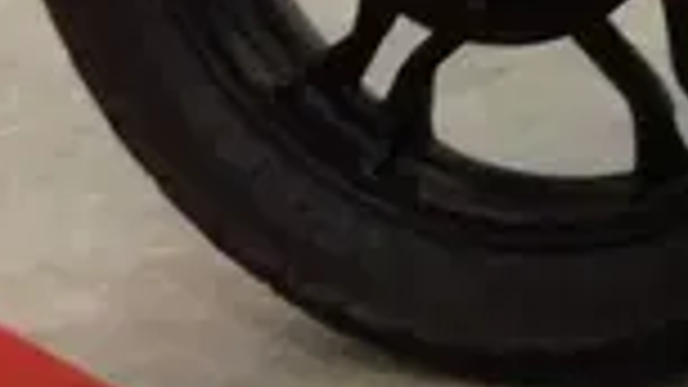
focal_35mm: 282
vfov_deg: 4.2
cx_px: 2086
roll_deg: -0.6
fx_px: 5144
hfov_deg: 6.9
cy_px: -446
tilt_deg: -17.0
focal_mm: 4.12
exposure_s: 1/20
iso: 200
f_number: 2.4
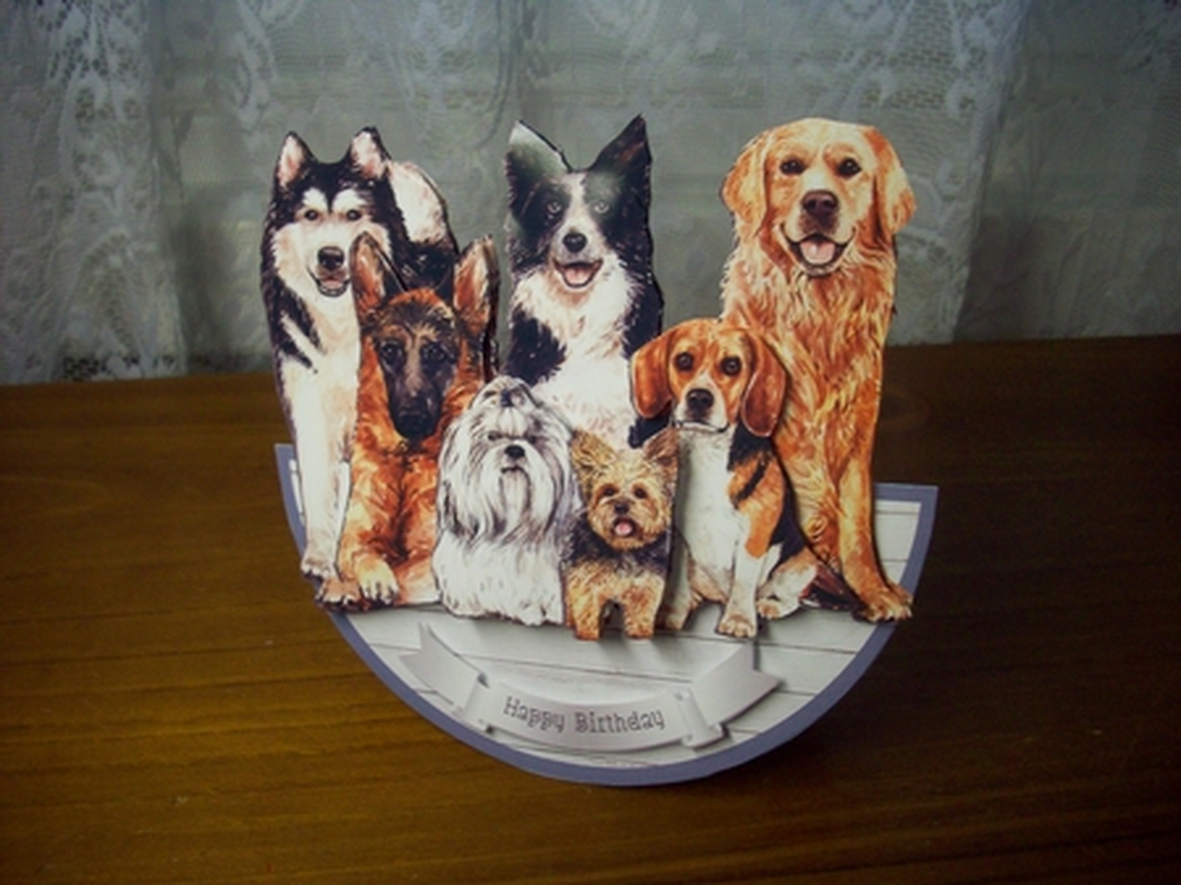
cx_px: 590
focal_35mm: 37
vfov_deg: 38.6
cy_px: 442
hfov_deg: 50.2
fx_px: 1262
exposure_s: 1/56.4
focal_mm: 6.2
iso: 160
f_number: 2.8
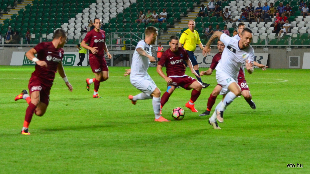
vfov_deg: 10.2
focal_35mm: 119
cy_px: 72
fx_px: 974
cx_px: 154
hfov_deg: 18.1
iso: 1800
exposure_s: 1/400
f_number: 5
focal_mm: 75
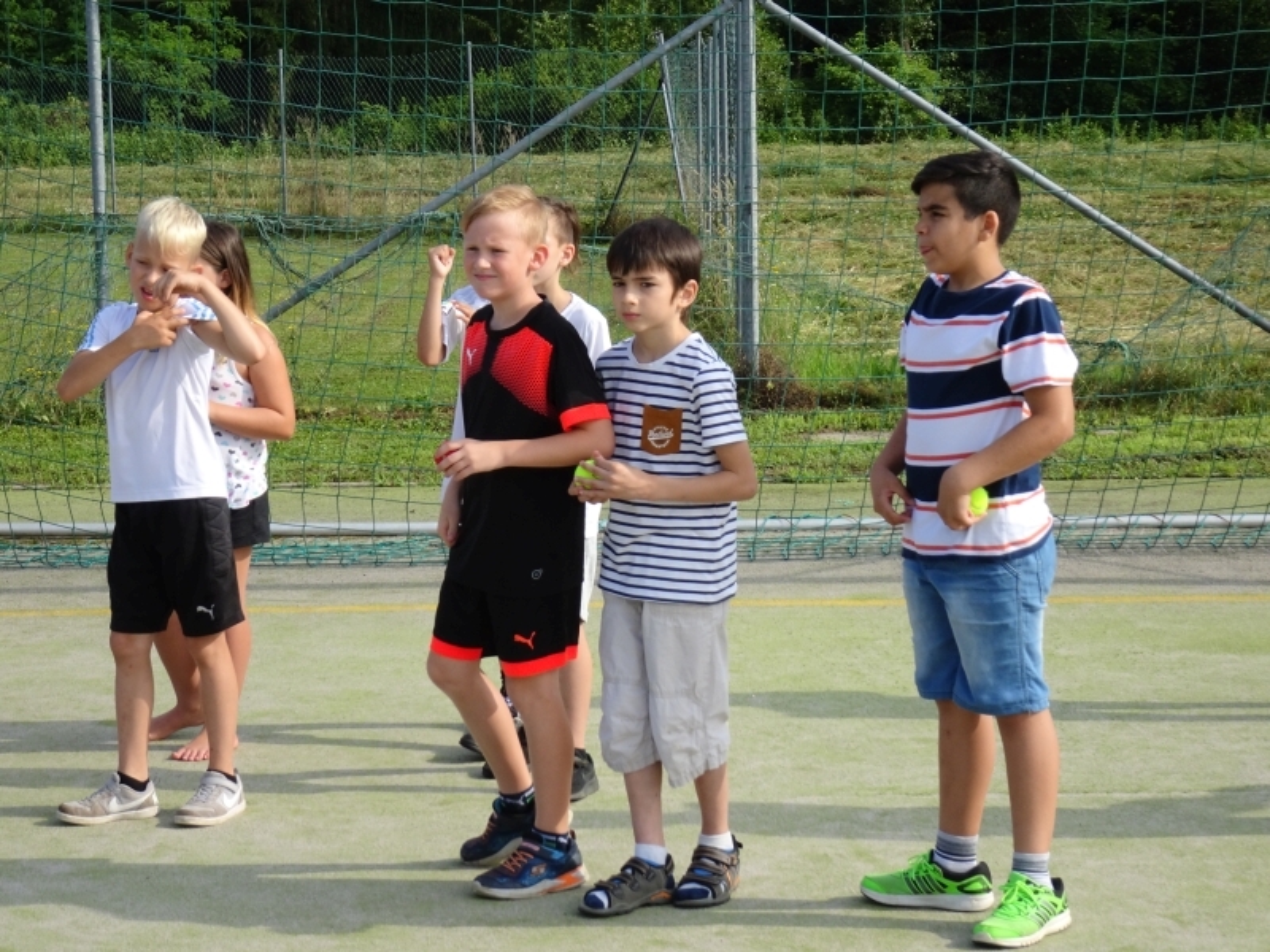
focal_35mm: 85
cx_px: 635
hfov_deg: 23.0
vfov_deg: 17.4
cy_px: 476
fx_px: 3119
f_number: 5
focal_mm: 14.54
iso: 80
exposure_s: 1/250
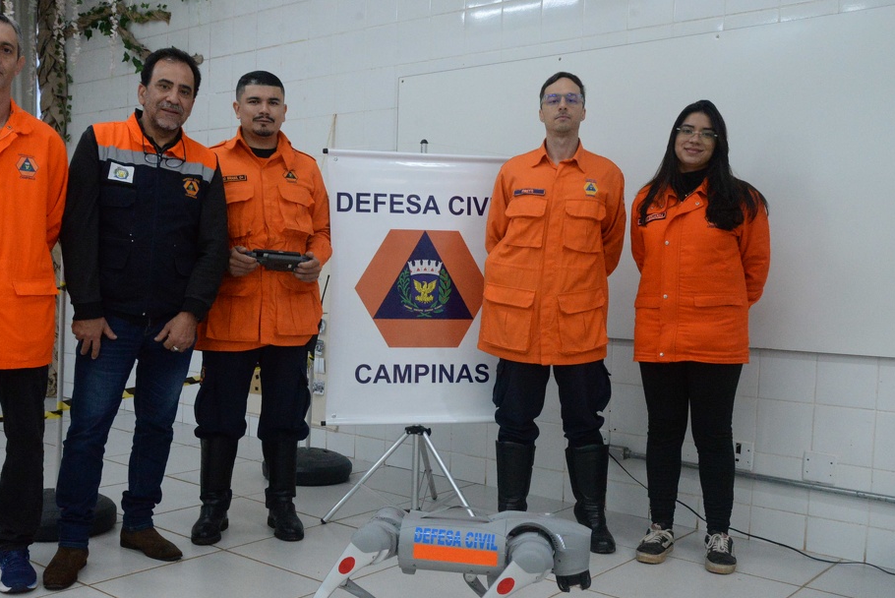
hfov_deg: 49.4
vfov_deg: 34.2
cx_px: 390
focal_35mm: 39
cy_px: 339
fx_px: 970
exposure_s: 1/100
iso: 6400
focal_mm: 29
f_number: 10
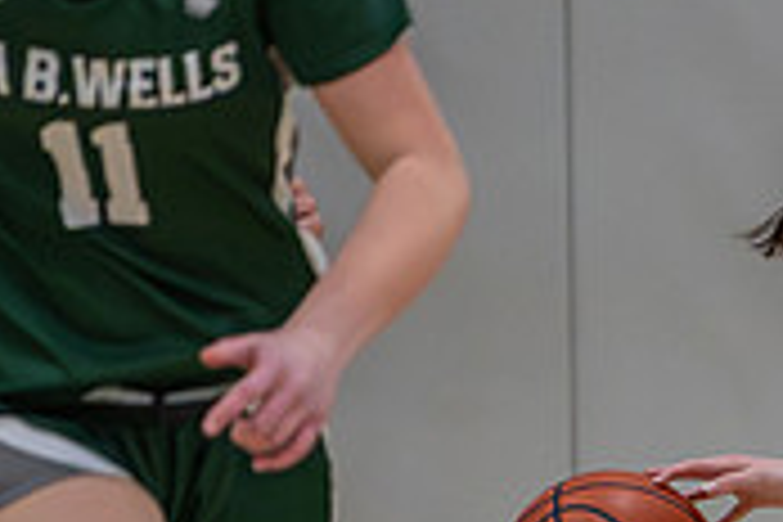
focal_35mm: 1283
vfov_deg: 1.1
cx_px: 1489
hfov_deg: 1.6
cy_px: 815
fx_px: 27903
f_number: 2.8
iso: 4500
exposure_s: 1/1000
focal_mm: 200
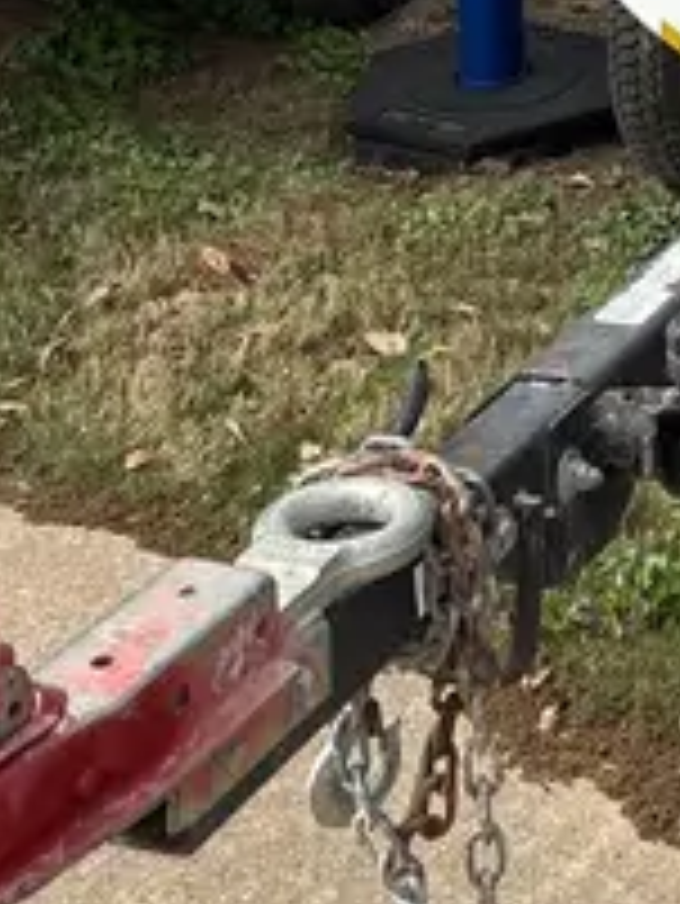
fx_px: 2486
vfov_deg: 18.0
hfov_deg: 14.9
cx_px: 892
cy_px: -528
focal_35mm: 95
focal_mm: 5.96
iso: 50
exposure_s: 1/3650
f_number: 1.6
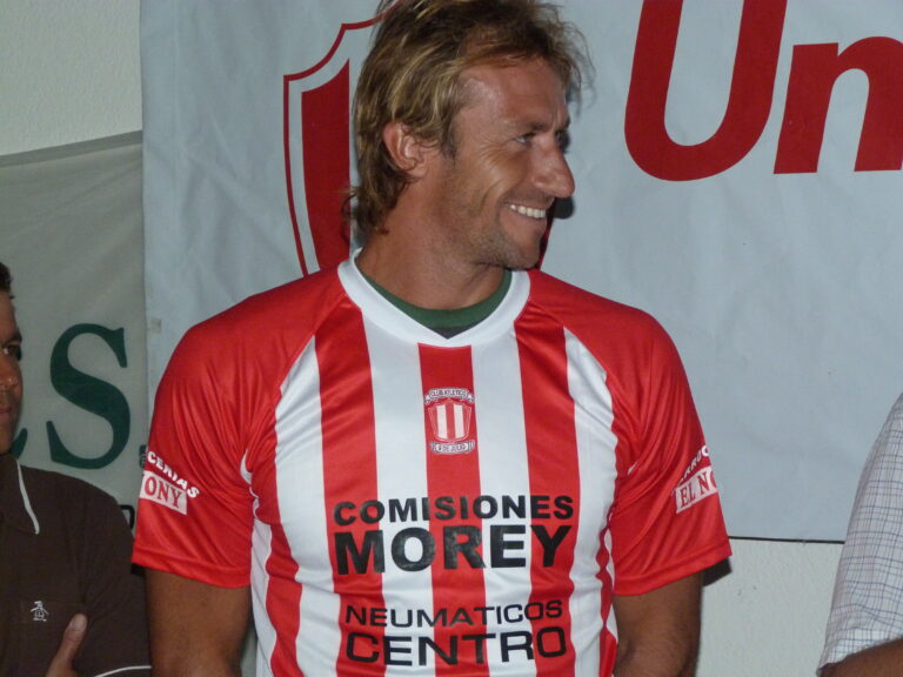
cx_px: 452
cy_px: 338
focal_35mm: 122
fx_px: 3183
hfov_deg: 16.1
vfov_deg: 12.1
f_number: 3.6
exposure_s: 1/125
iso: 400
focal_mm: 21.9
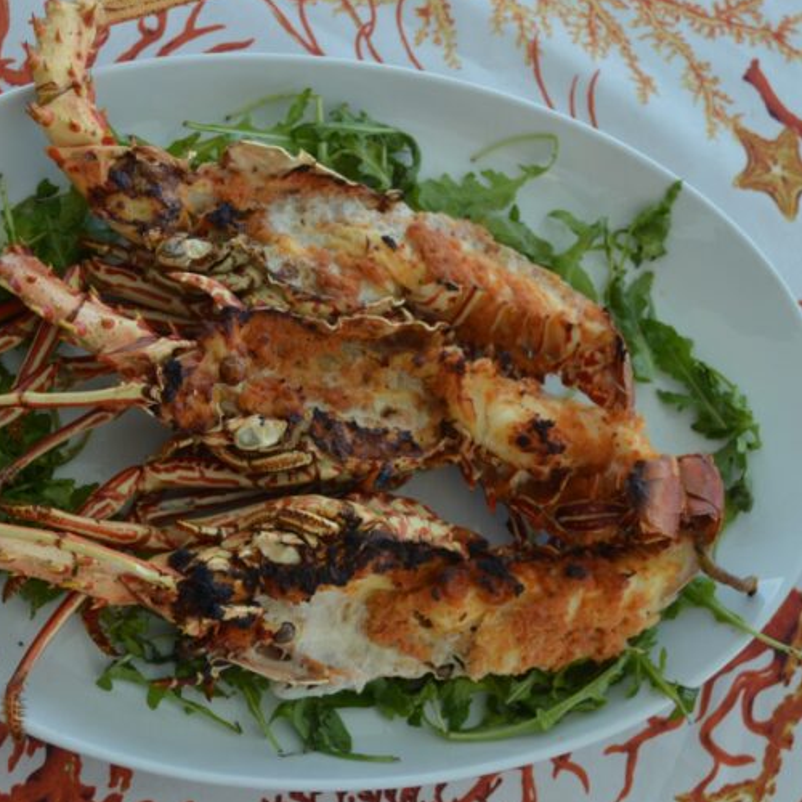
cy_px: 400
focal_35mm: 57
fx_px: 1485
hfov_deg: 30.1
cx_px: 290
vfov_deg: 30.2
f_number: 6.3
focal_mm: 29
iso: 200
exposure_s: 1/160
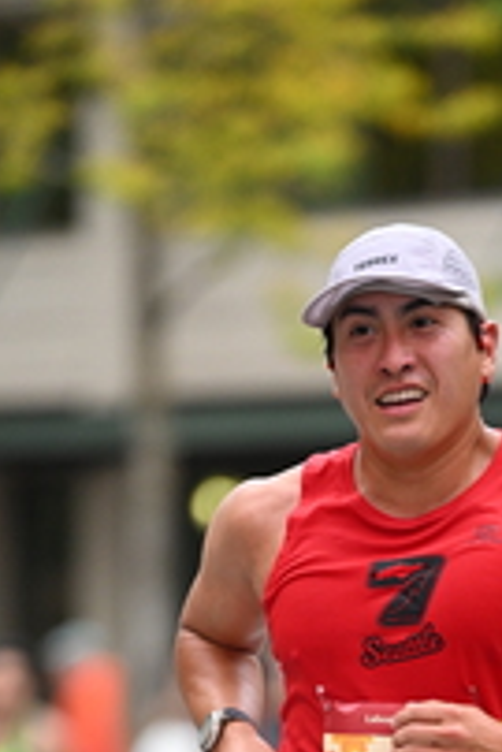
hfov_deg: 2.5
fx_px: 11379
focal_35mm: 545
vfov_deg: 3.8
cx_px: 433
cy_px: 1013
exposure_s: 1/800
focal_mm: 200
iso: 1600
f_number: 2.8
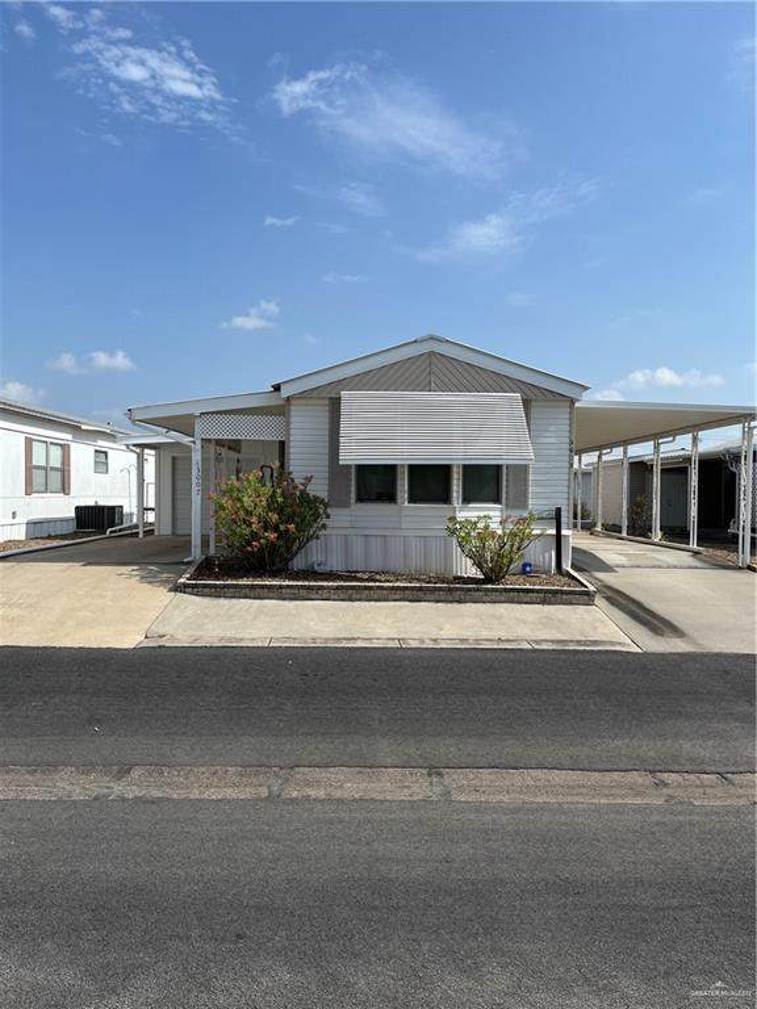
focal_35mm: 26
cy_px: 504
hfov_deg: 53.1
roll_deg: +1.3
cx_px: 378
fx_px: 758
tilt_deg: -1.4
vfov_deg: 67.3
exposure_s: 1/5076
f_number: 1.6
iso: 50
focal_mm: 5.1
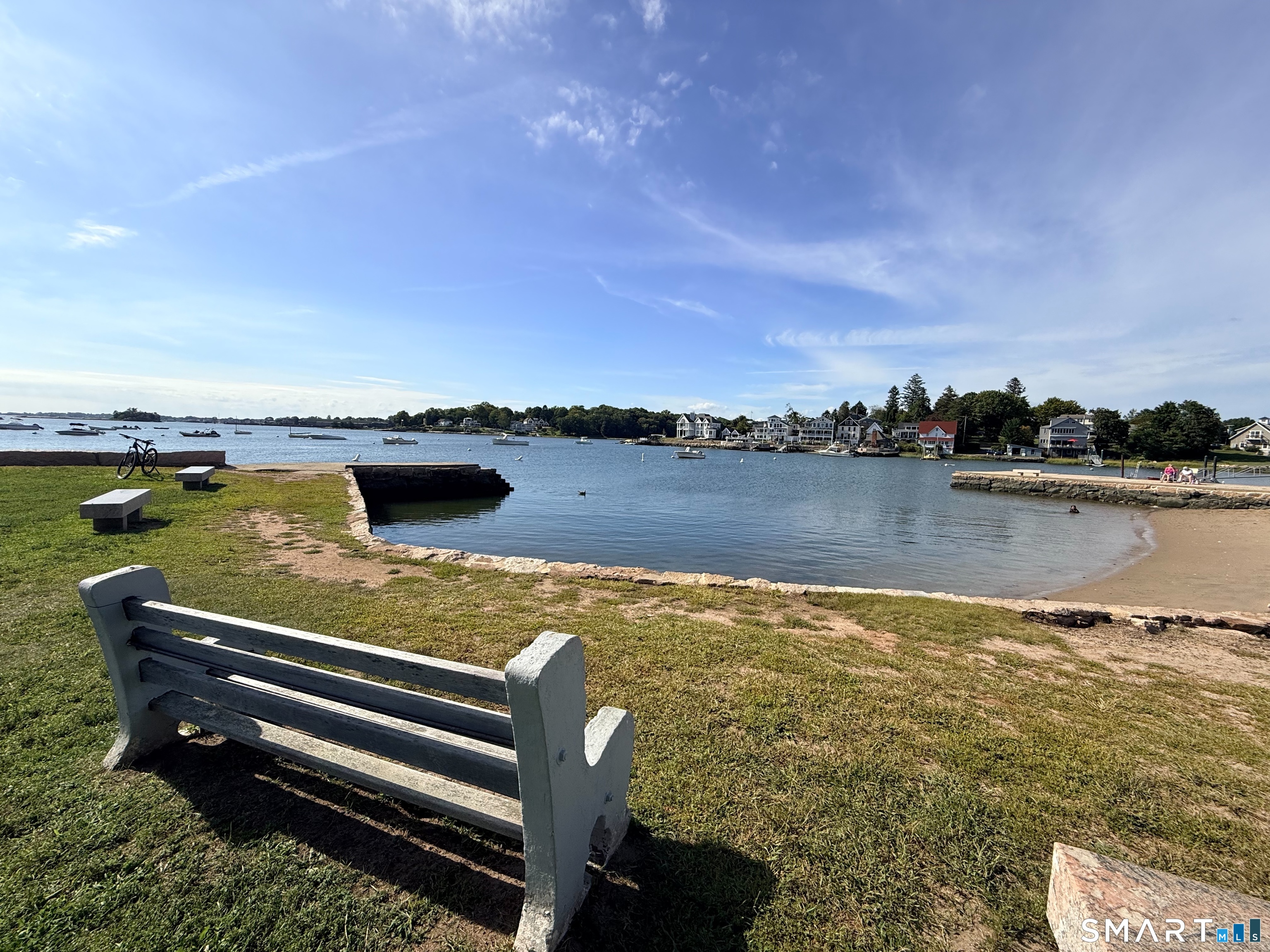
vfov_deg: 85.7
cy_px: 476
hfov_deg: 102.1
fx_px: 514
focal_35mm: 14
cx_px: 635
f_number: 2.2
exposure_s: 1/2976
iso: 50
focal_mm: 2.22
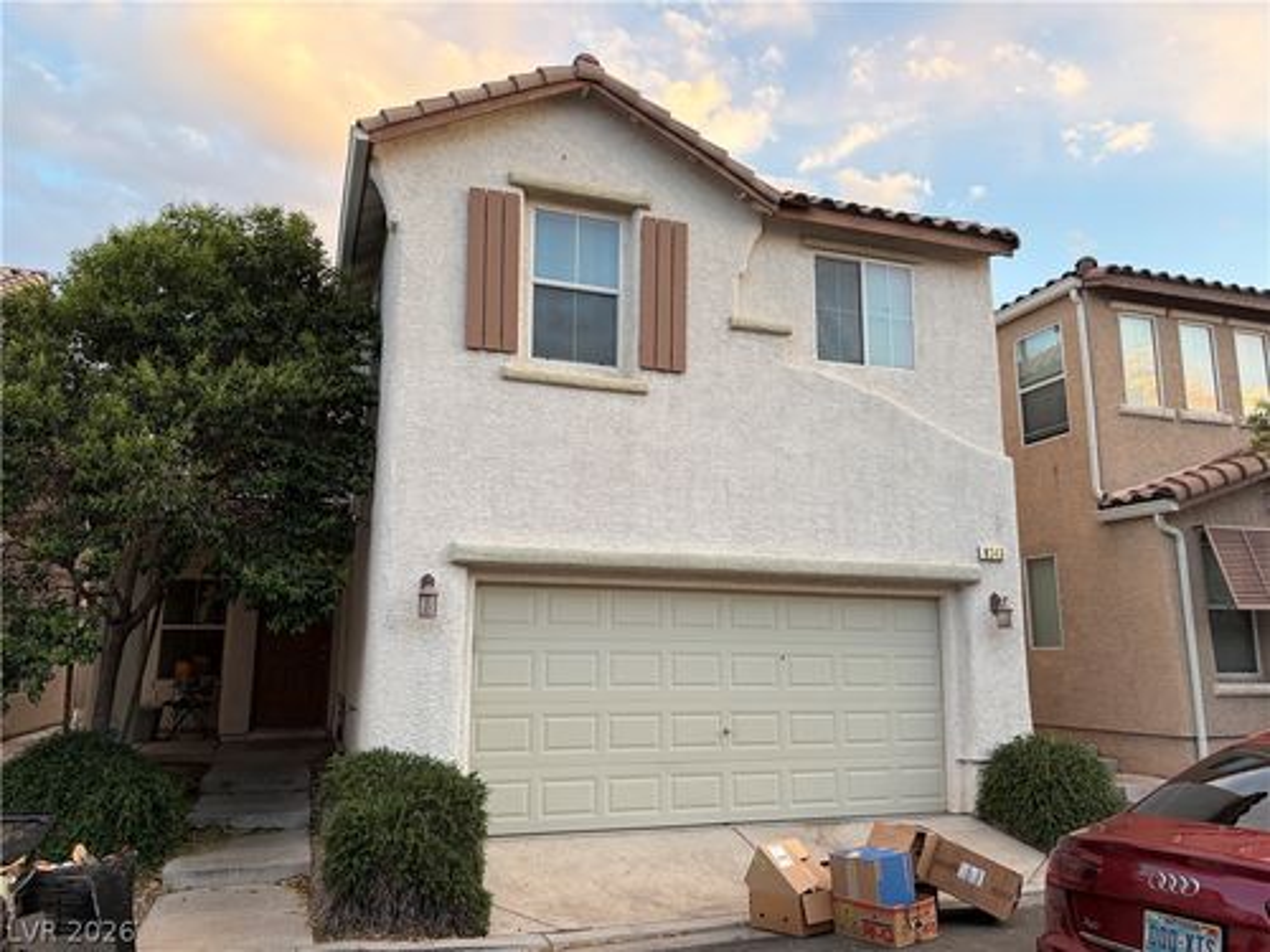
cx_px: 635
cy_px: 476
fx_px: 954
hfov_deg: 67.3
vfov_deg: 53.1
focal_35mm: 26
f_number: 1.6
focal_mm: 5.96
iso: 40
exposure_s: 1/123
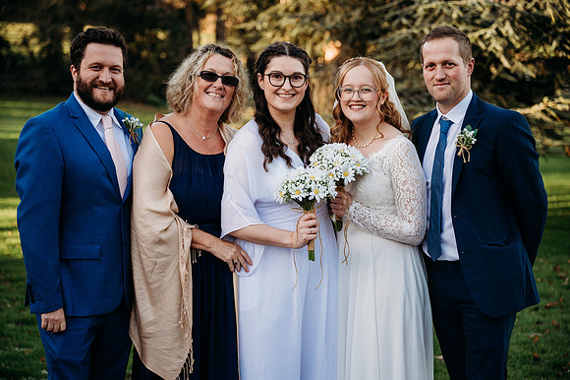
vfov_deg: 20.6
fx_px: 1044
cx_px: 285
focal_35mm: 66
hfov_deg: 30.5
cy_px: 190
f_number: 2.8
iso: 100
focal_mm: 66
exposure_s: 1/500
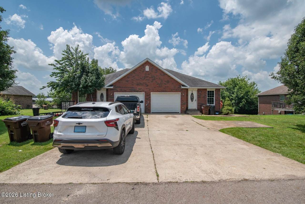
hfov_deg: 96.7
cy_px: 102
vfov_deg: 73.8
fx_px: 136
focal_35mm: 16
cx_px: 152
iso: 250
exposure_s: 1/1600
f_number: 7.1
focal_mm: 16
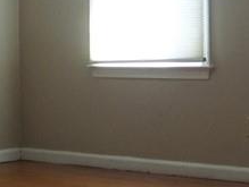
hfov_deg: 17.5
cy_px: 24
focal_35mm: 112
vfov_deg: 13.2
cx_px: 108
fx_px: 807
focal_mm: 4
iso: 160
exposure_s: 1/30
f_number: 3.2
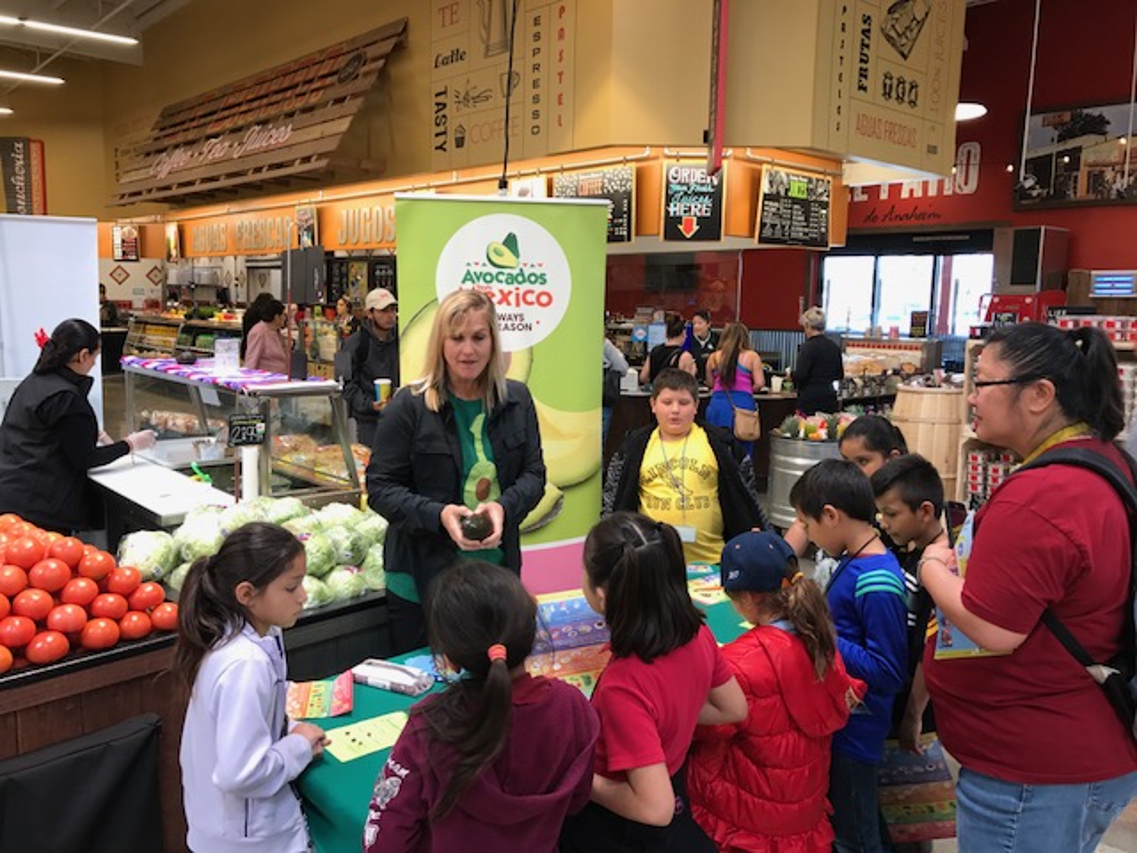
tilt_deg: -8.4
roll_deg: -0.7
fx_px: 920
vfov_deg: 49.7
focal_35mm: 28
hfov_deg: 63.4
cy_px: 426
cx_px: 568
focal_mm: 3.99
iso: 25
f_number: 1.8
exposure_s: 1/60
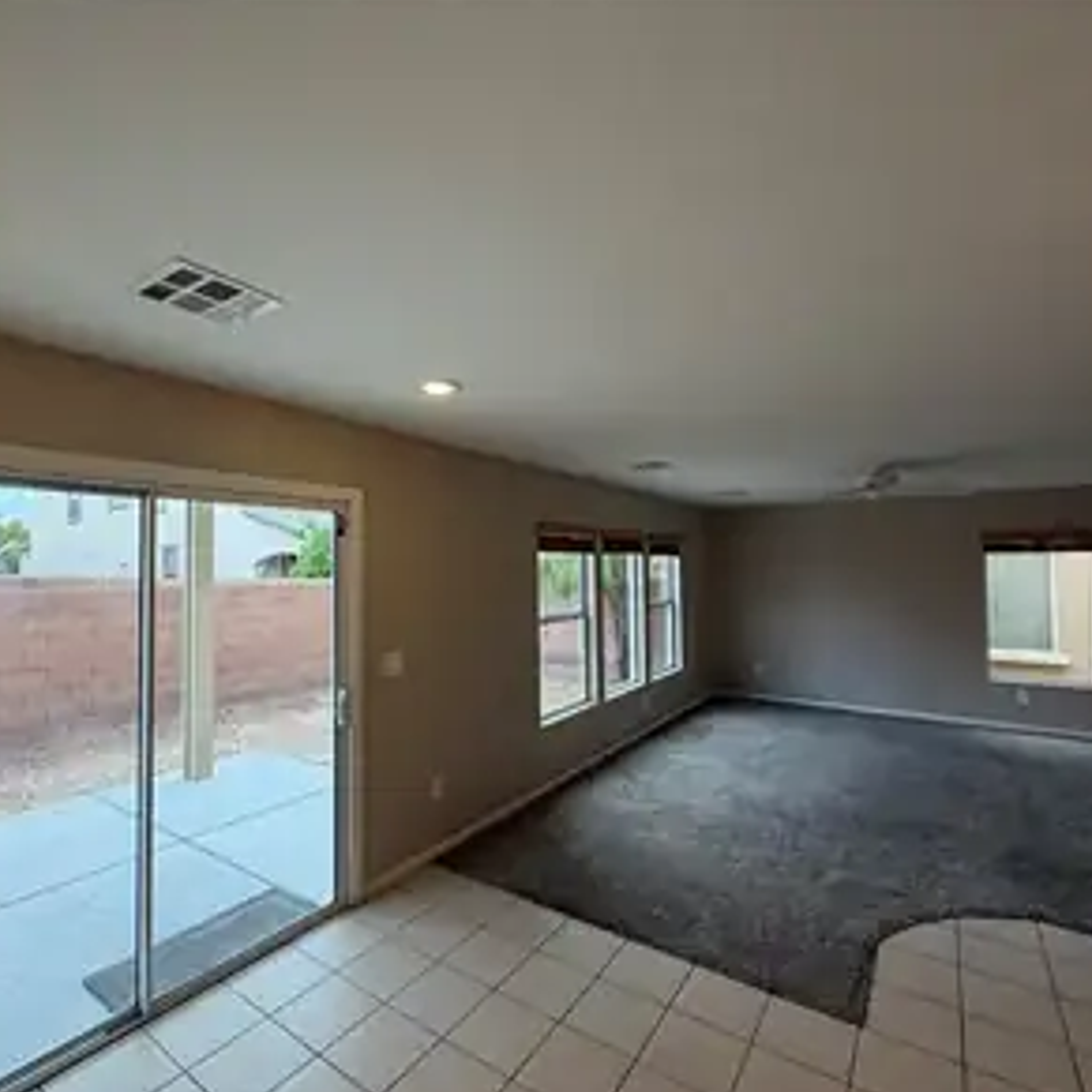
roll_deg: +0.7
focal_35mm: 17
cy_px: 552
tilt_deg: +1.6
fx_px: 607
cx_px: 518
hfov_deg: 83.9
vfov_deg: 84.0
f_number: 2.2
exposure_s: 1/120
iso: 80
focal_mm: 2.22
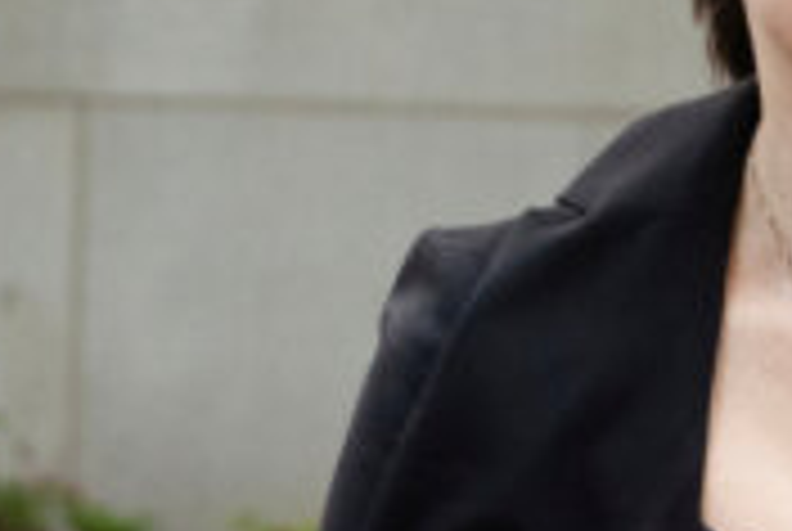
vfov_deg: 2.0
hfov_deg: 3.0
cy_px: 230
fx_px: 14985
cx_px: 999
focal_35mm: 680
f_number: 5.6
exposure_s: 1/200
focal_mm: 72
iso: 1600
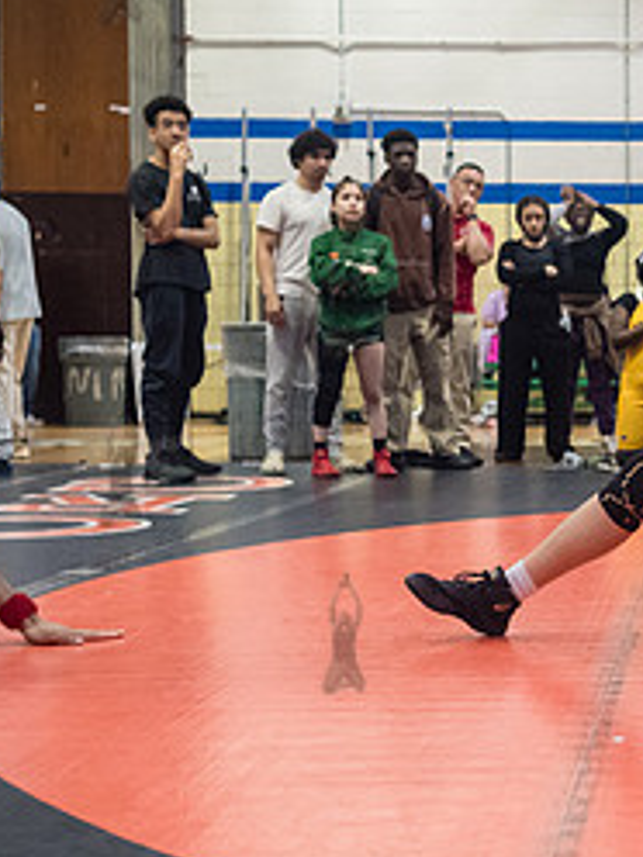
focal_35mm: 84
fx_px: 2080
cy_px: 465
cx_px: 788
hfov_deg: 16.8
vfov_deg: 23.3
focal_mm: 35
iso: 5000
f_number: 3.2
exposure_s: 1/400
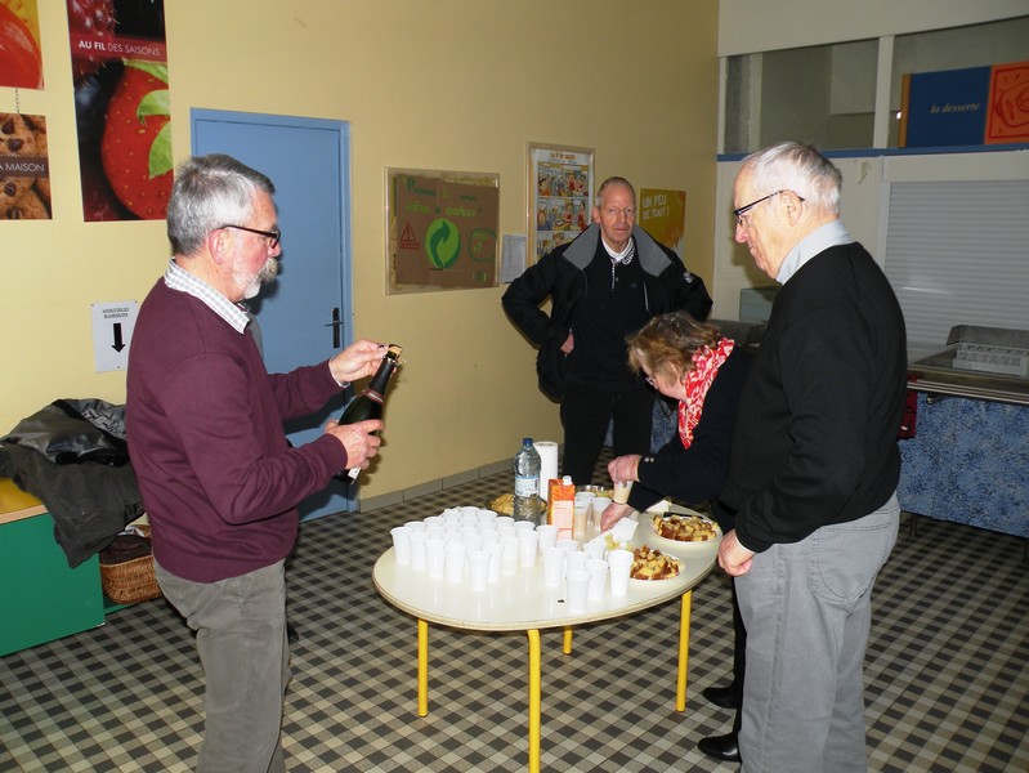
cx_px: 514
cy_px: 386
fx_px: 803
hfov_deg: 65.3
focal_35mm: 27
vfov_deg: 51.4
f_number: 2.8
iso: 66
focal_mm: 4.7
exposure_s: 1/48
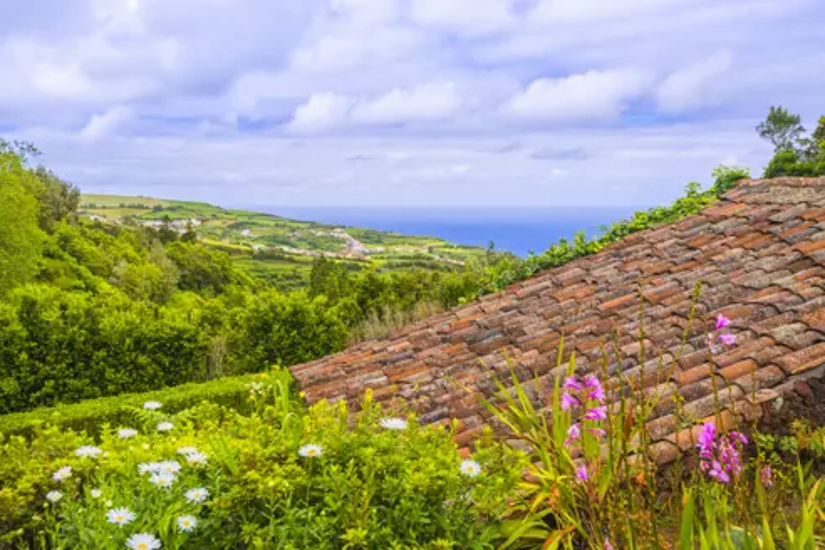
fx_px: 710
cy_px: 275
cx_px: 412
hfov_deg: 60.3
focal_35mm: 31
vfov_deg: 42.3
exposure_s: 1/250
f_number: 8
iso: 200
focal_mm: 31
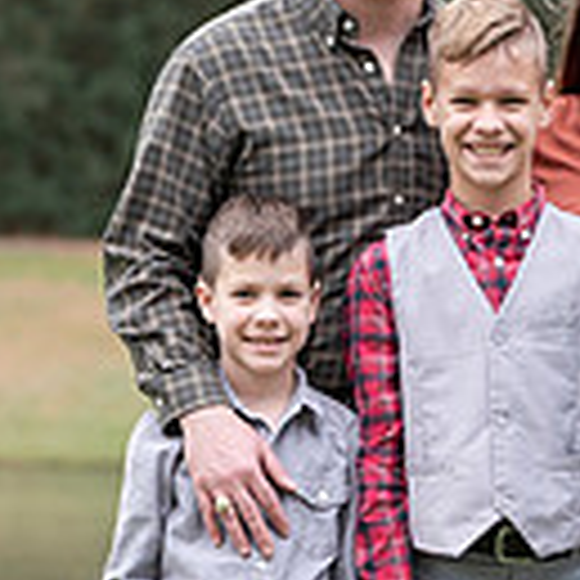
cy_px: 411
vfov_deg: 5.4
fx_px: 6142
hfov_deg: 5.4
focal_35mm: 324
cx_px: 283
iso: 320
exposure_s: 1/400
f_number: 2.8
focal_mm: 85
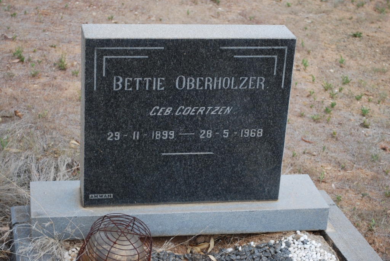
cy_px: 130
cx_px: 195
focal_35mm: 82
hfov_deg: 24.6
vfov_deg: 16.6
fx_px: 895
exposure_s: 1/100
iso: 200
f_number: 5.6
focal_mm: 55
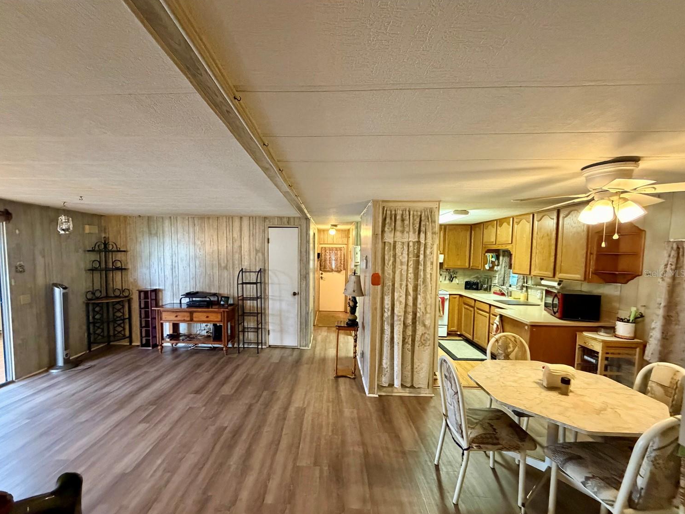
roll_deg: -0.2
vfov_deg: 81.7
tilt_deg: -3.9
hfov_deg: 98.0
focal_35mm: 15
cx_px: 320
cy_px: 273
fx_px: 297
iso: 800
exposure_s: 1/60
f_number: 2.2
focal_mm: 2.22
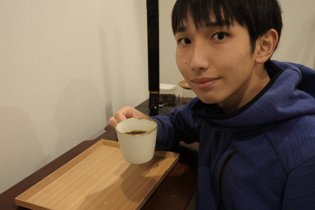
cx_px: 158
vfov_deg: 36.9
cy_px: 105
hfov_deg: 53.1
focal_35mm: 36
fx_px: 315
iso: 800
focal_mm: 13.4
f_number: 4
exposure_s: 1/20
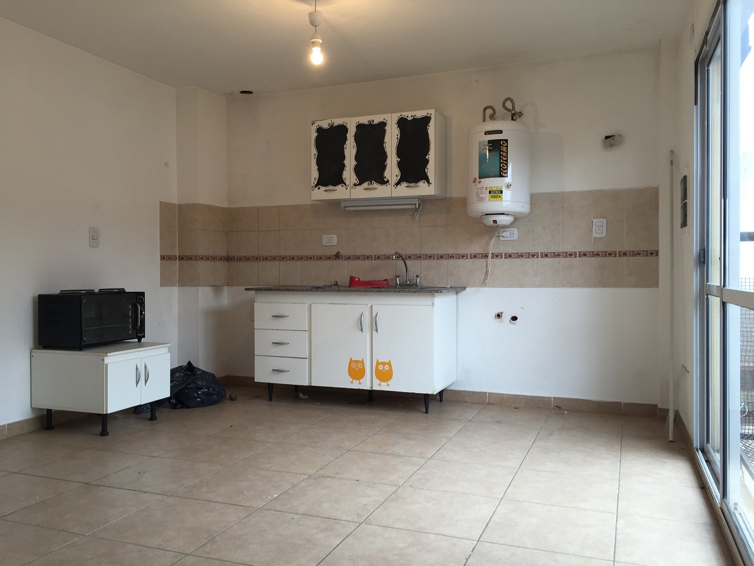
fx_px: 632
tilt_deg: +0.1
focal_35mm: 29
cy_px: 283
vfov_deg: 48.2
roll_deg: -0.4
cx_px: 377
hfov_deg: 61.7
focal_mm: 4.15
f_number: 2.2
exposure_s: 1/50
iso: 32
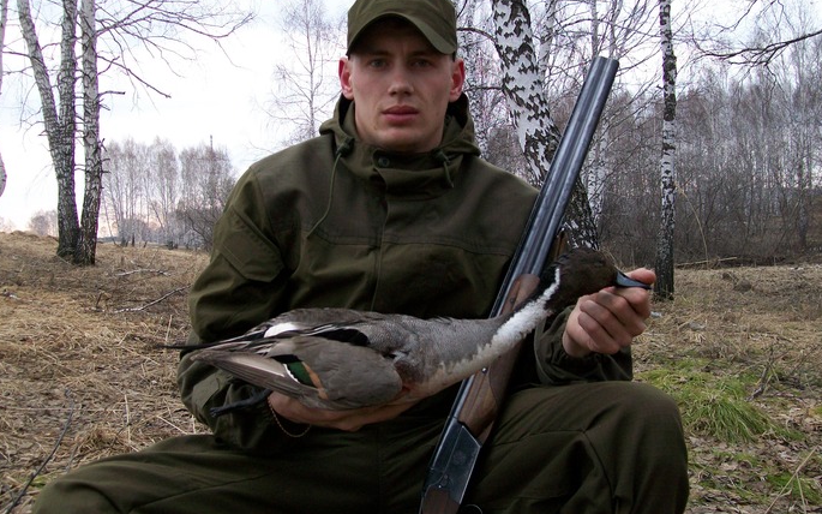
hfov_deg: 50.4
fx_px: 874
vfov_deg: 32.8
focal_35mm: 39
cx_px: 403
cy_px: 243
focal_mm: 6
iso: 64
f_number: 2.7
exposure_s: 1/125
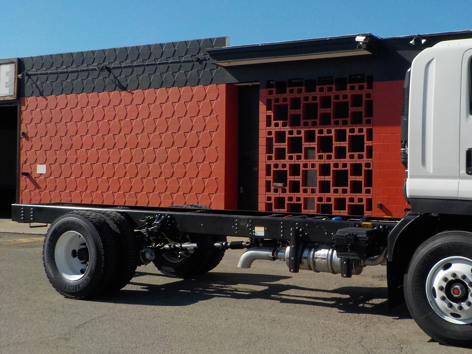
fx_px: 627
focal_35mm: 46
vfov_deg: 31.5
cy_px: 171
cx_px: 330
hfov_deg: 40.5
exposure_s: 1/1250
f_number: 3.3
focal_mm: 4.1
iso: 125
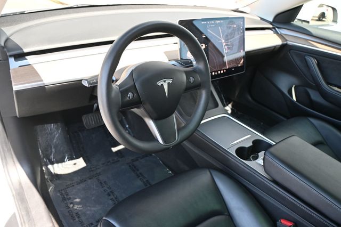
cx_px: 170
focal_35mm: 28
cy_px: 114
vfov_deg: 45.6
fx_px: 270
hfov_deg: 64.6
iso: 450
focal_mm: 19
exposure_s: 1/125
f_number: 3.8
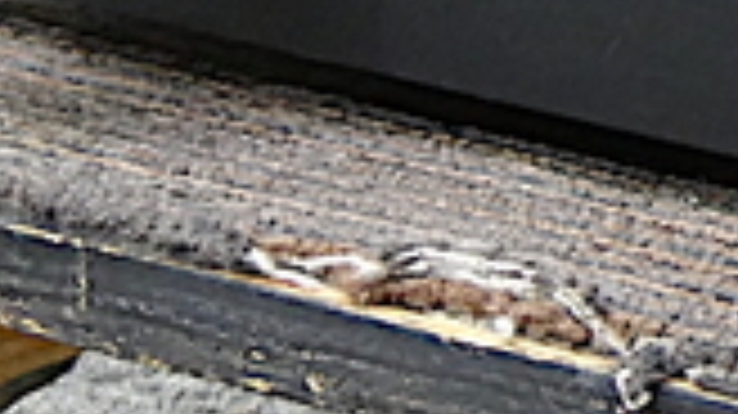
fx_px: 13220
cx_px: 1782
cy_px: -459
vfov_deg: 1.8
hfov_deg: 3.2
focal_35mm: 676
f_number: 5.1
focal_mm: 19
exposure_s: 1/1.6
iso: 200
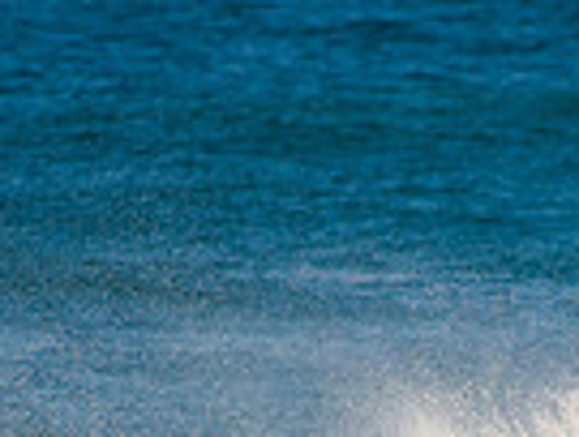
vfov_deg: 0.7
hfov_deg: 1.0
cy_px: 790
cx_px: 407
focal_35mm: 2060
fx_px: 34548
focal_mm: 500
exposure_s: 1/1600
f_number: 5.6
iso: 160
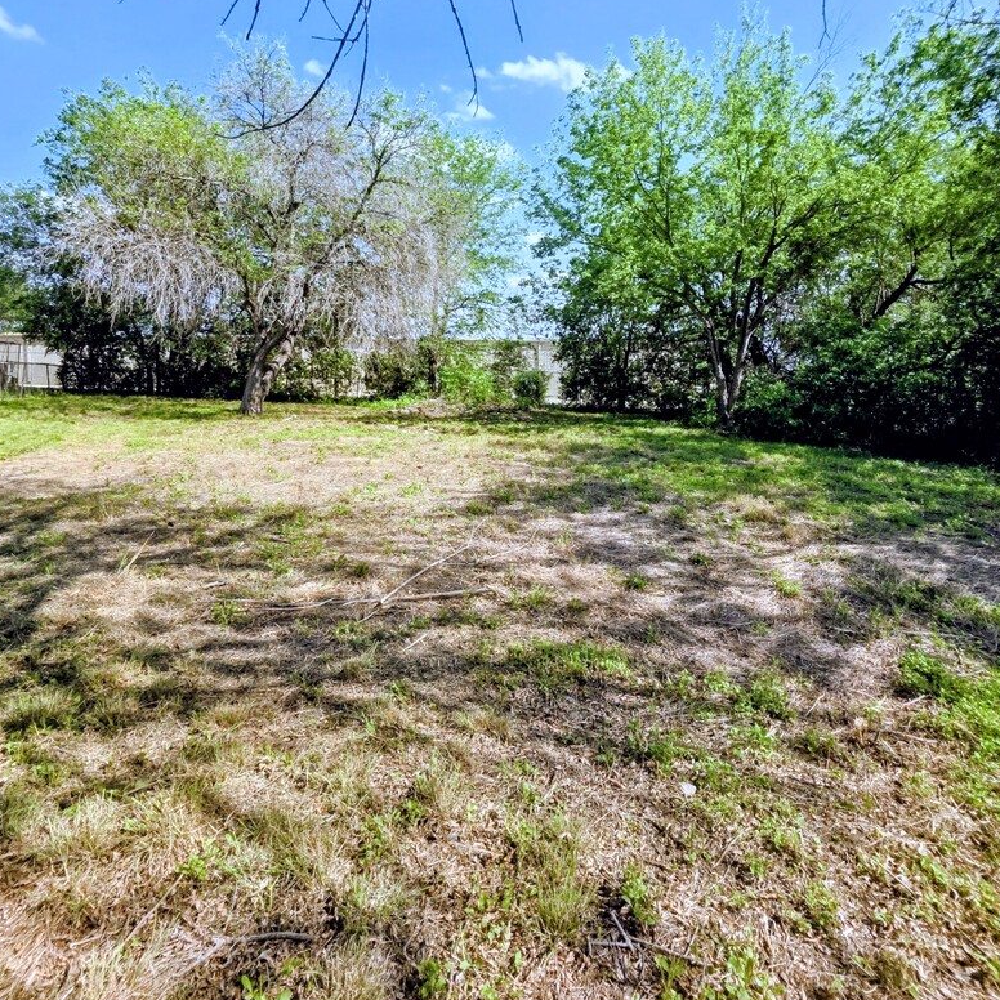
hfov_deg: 87.4
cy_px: 390
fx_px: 523
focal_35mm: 16
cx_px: 510
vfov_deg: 86.1
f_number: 1.9
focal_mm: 2.2
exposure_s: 1/1262
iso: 40
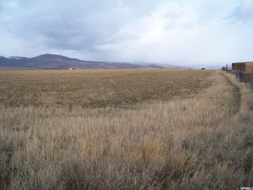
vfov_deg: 42.9
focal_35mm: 33
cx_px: 126
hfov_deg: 55.4
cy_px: 95
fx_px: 241
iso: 64
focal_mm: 5.85
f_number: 2.8
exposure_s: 1/500
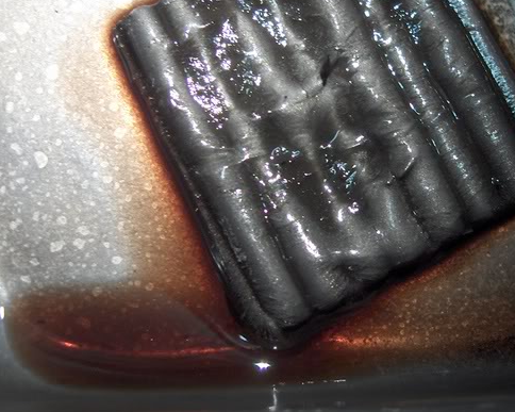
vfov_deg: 24.2
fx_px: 960
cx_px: 354
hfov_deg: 29.8
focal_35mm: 63
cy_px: 160
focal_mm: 8
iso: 200
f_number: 2.8
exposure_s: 1/42.1
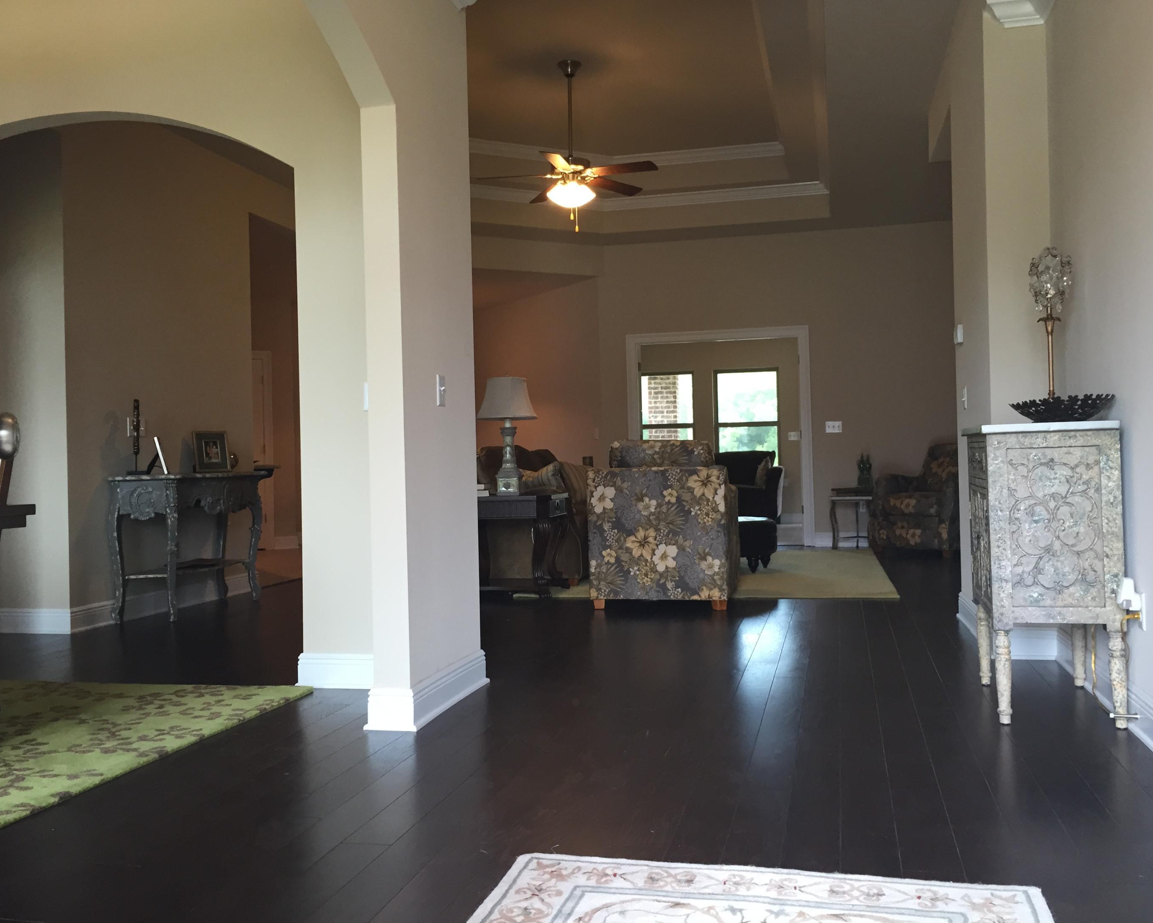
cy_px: 455
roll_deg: +0.3
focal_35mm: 31
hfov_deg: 57.2
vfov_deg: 47.1
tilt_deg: +1.4
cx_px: 580
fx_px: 1058
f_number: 2.2
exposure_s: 1/30
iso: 40
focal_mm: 4.15
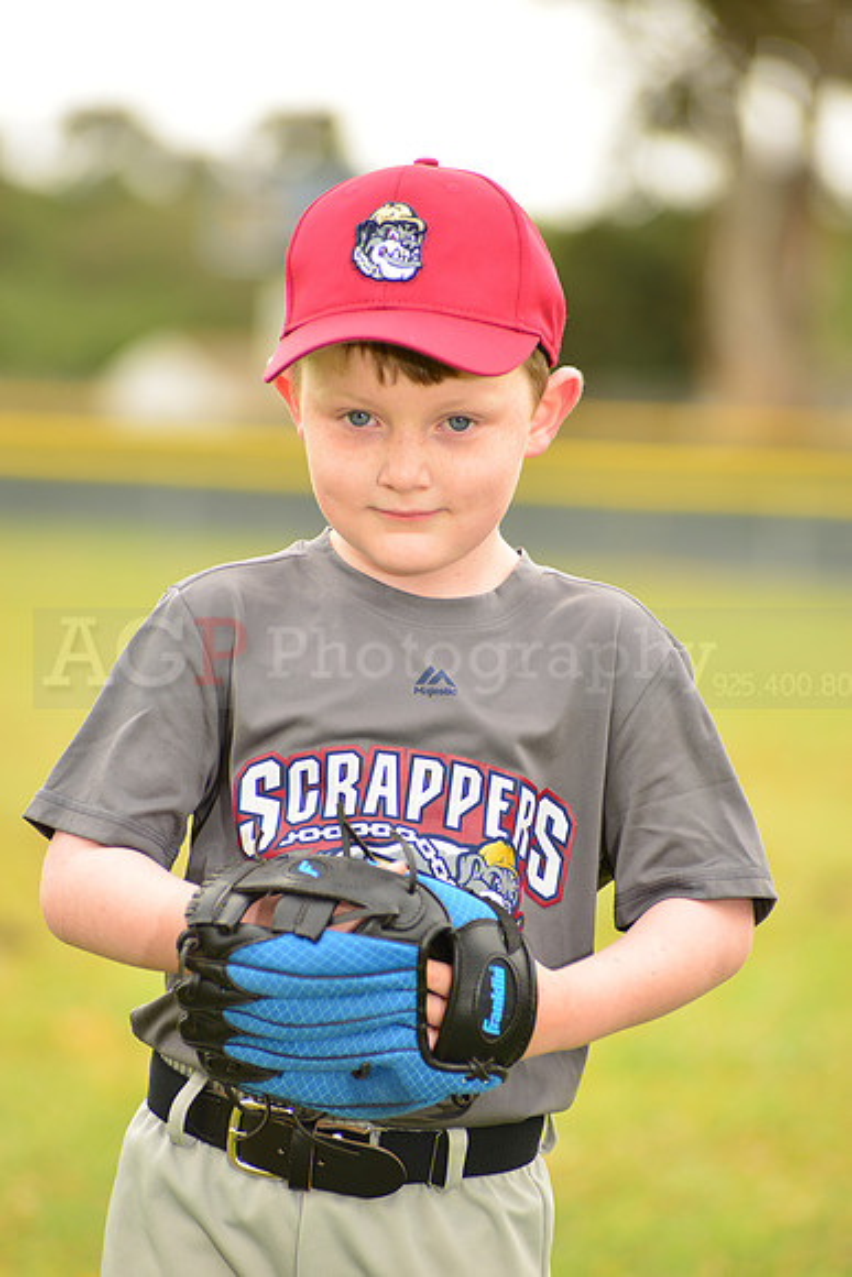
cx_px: 426
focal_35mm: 200
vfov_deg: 10.3
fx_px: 7095
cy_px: 638
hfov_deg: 6.9
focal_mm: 200
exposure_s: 1/250
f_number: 5
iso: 160
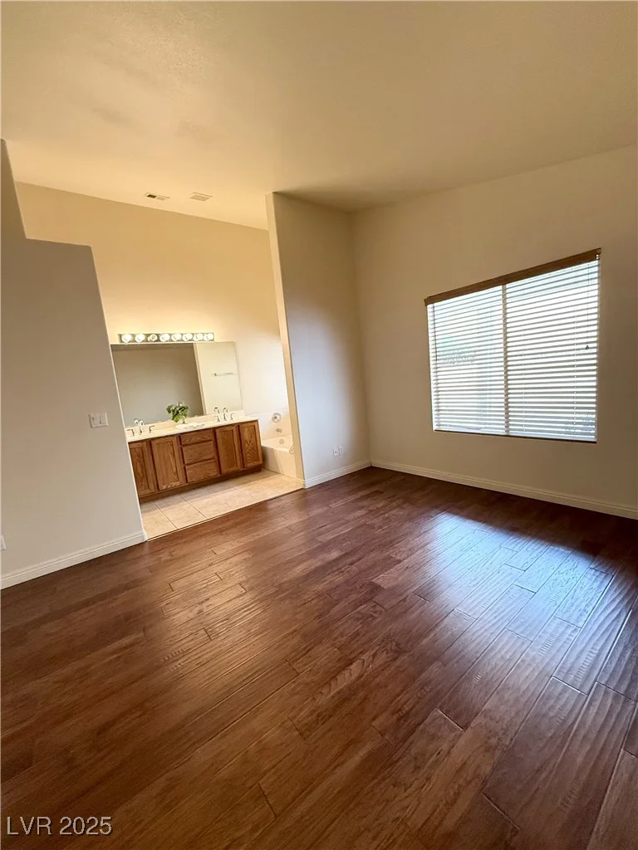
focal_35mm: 14
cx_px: 319
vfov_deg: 102.1
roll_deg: +5.7
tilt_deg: -8.6
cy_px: 425
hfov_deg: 85.7
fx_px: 344
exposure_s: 1/120
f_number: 2.2
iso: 400
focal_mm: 2.22
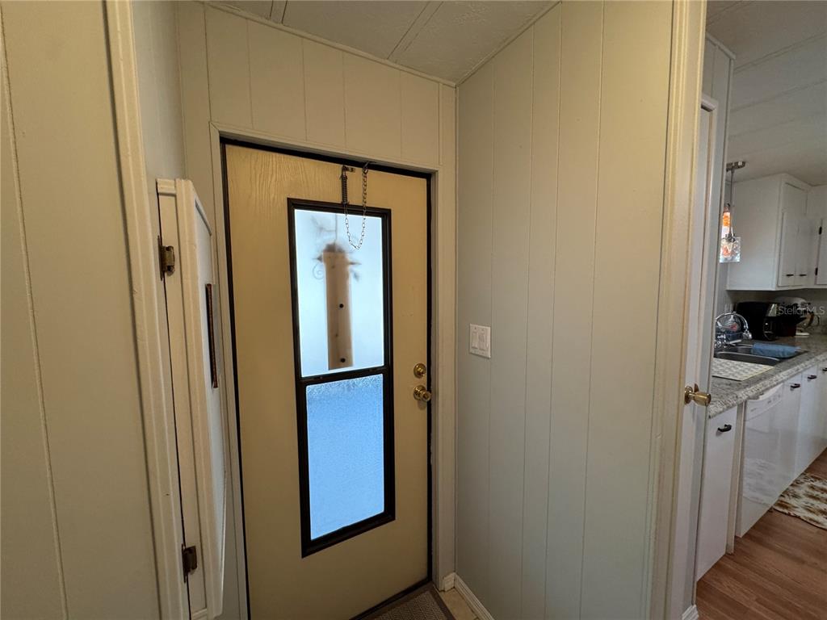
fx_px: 334
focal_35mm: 14
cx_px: 414
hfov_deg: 102.1
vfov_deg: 85.7
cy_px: 310
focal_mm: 2.22
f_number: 2.2
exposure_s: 1/120
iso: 250
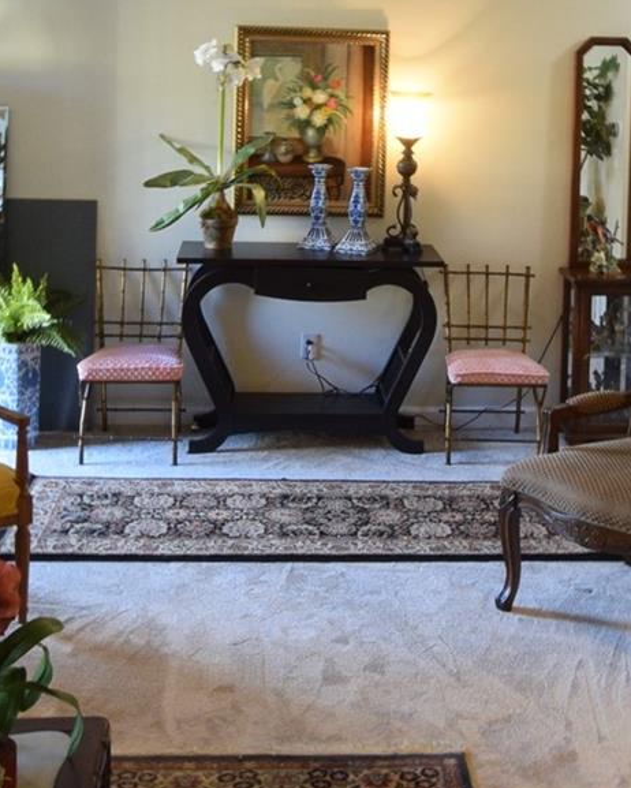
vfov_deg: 36.3
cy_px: 179
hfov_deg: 30.2
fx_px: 1167
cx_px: 369
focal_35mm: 50
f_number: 10
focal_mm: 10
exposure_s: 1/5
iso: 800
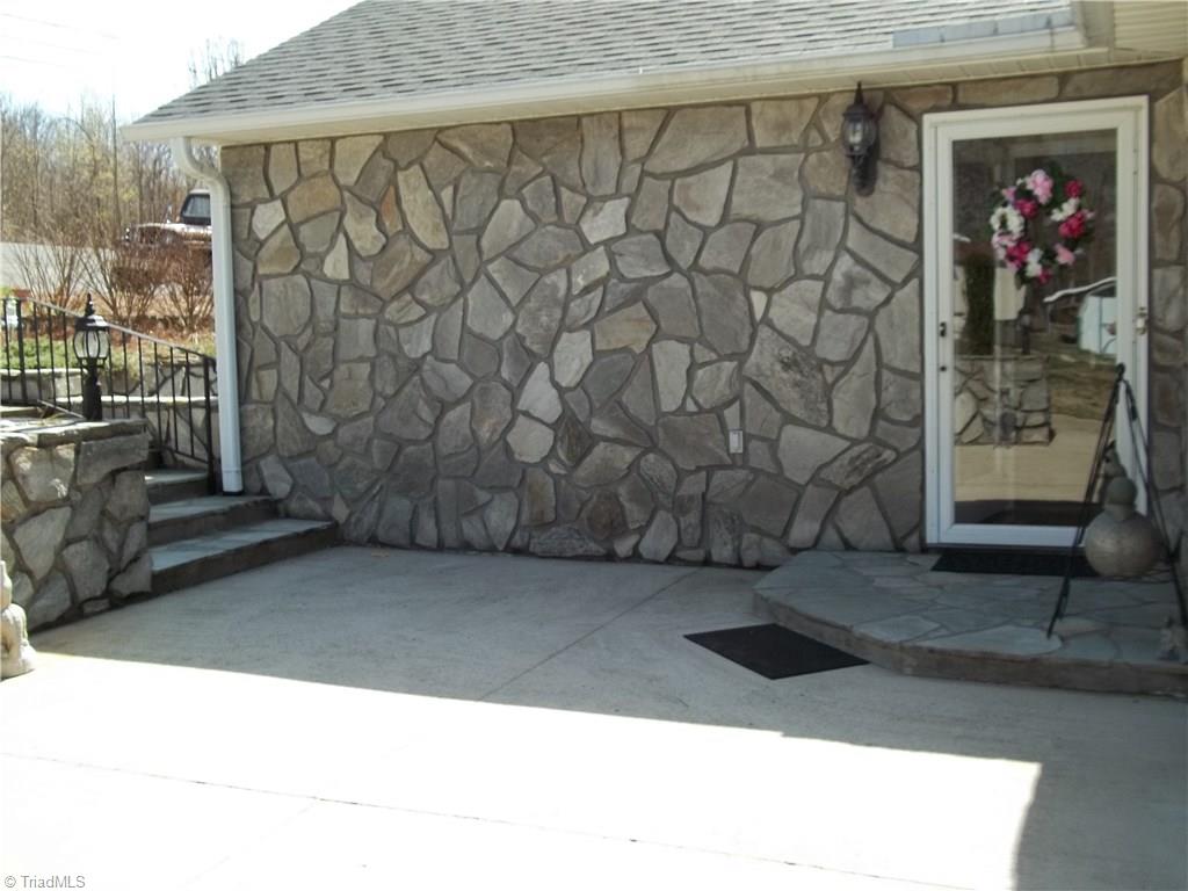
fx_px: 1235
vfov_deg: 39.7
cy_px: 446
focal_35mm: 36
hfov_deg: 51.4
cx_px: 594
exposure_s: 1/320
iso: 64
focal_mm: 6.5
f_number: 3.1
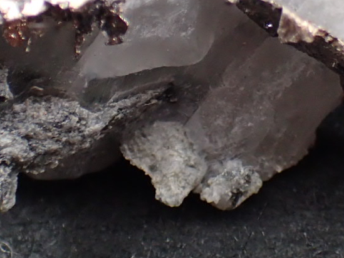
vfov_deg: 10.4
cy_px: -35
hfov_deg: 14.1
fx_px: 1390
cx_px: 242
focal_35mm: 140
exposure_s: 1/160
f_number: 2.8
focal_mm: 7.34
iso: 320
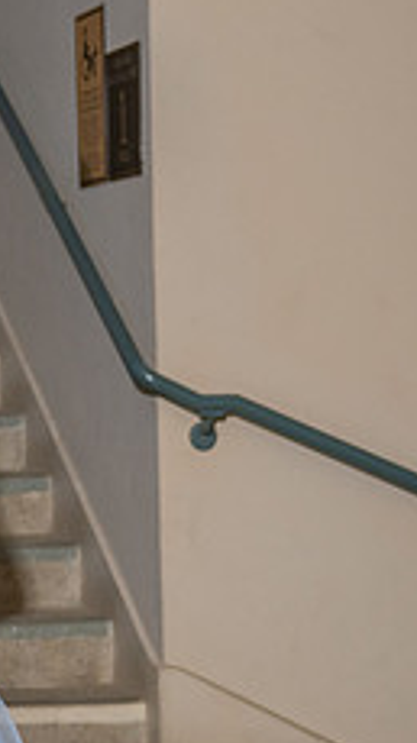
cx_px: -480
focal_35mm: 153
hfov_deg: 7.5
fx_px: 3014
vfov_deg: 14.1
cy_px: 378
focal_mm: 32
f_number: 2.8
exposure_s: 1/200
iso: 200
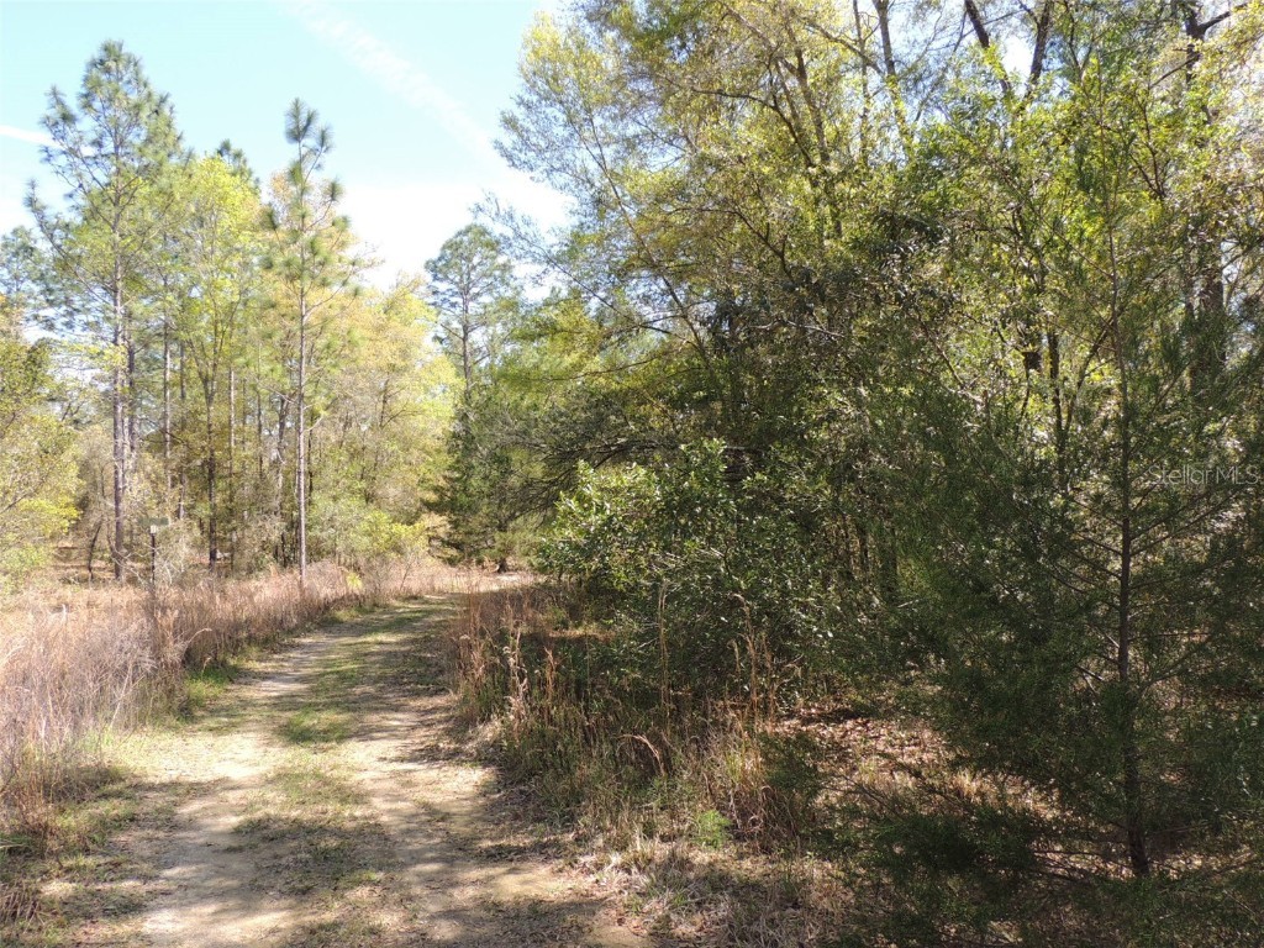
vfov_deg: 49.7
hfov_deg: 63.4
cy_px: 474
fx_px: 1022
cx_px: 632
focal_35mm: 28
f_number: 3.1
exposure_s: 1/320
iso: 100
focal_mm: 4.9
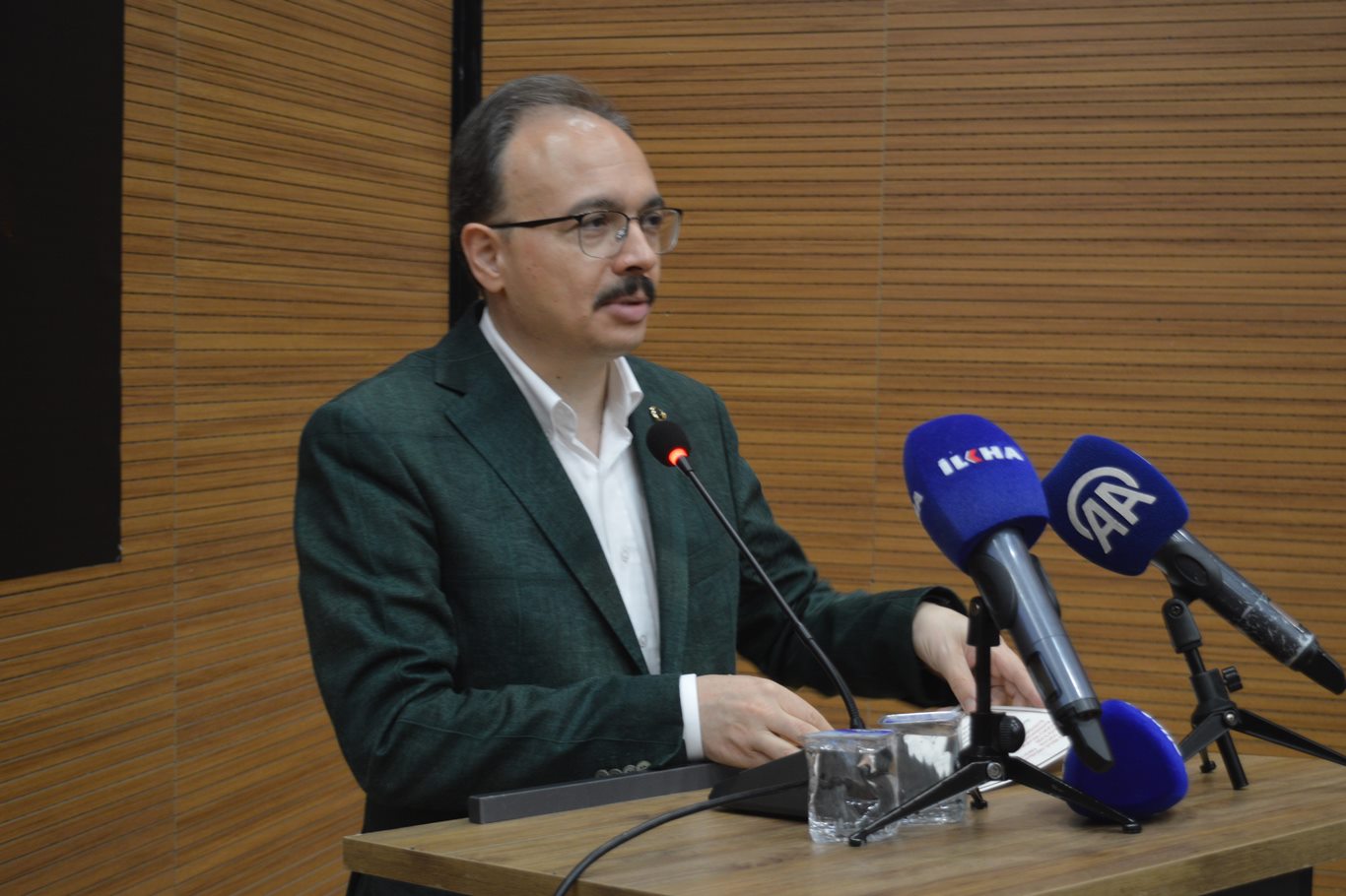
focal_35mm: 52
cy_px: 448
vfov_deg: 25.7
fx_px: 1962
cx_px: 673
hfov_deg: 37.9
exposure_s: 1/15
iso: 560
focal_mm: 35
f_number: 4.5
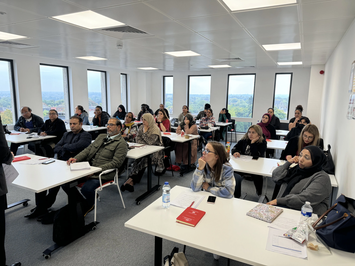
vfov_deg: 56.8
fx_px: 246
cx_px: 178
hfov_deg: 71.6
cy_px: 133
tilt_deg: -9.1
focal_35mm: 24
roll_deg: -0.4
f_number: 1.78
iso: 64
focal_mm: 6.76
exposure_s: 1/100
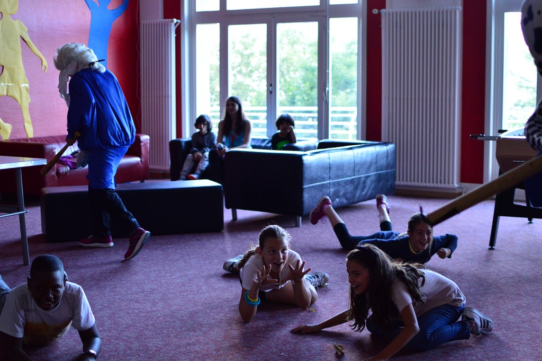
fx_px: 790
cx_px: 271
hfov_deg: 37.9
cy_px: 180
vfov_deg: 25.7
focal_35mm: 52
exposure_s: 1/320
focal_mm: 35
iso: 800
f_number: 1.8
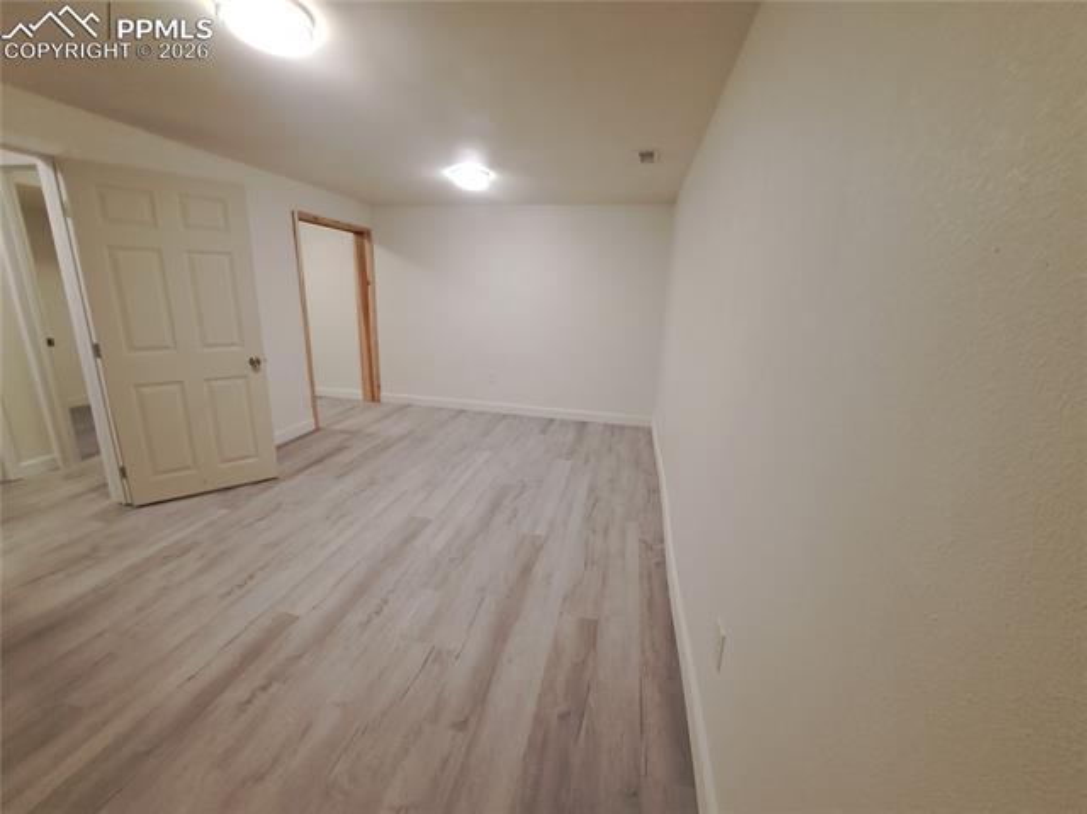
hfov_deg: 106.2
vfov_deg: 89.8
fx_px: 408
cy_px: 407
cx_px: 544
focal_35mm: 13
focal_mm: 1.74
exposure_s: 1/40
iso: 200
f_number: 2.2
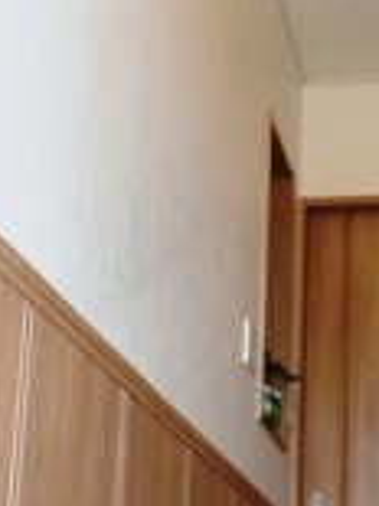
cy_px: 457
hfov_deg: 19.2
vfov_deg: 25.2
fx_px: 1096
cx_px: 359
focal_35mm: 75
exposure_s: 1/200
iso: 50
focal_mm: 4.7
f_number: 2.8
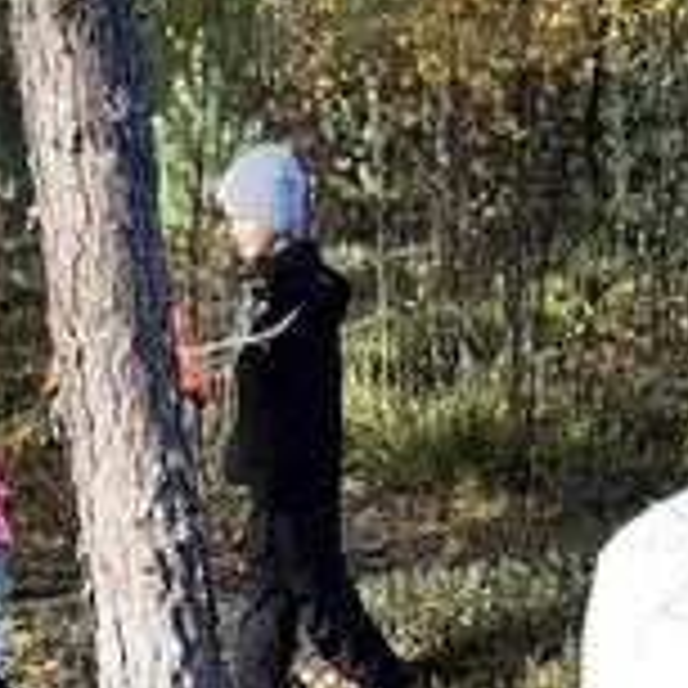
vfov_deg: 11.8
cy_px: 1668
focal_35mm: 120
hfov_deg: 14.5
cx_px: 472
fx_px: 2698
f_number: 1.7
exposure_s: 1/381
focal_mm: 3.93
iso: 40
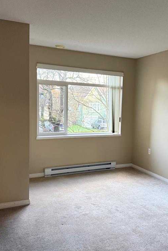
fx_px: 238
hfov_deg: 38.6
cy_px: 126
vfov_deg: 55.8
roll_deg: -1.9
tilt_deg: -5.8
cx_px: 106
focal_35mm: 34
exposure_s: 1/60
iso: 640
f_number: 1.78
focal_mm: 6.76
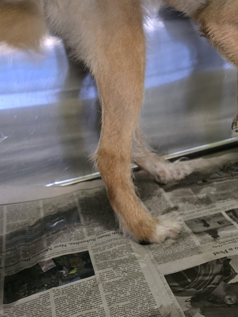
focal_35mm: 58
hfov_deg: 23.5
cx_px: 267
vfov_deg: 32.6
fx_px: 532
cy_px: 79
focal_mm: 6.3
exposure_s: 1/60
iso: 1000
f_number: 1.7
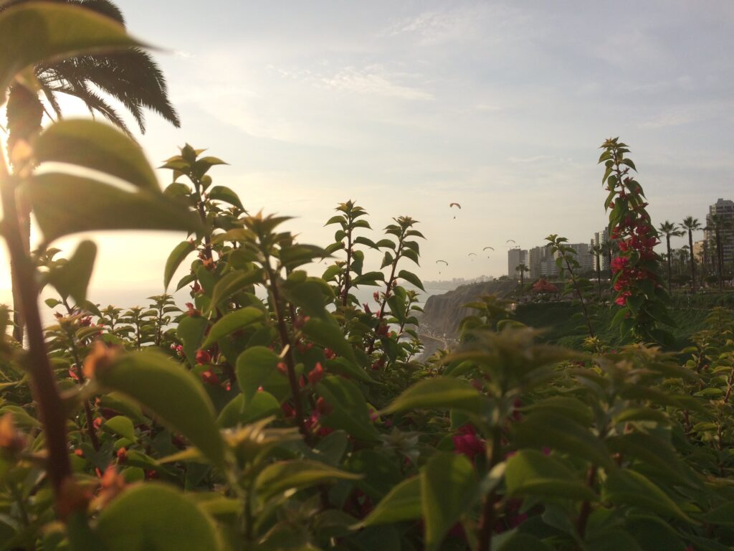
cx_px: 367
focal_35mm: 29
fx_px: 615
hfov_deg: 61.7
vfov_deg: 48.2
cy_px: 276
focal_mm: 4.15
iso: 32
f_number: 2.2
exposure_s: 1/2283
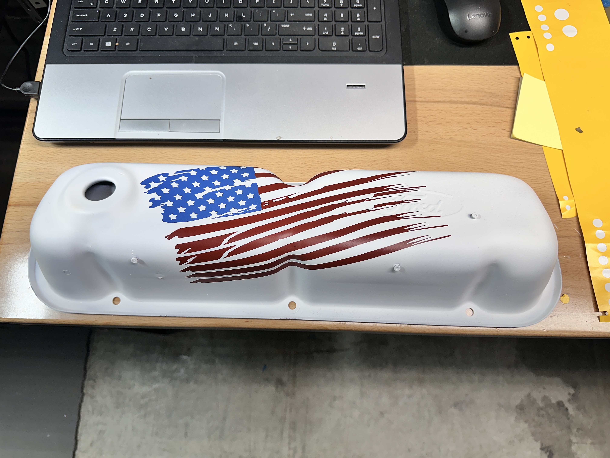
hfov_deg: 71.6
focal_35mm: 24
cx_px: 305
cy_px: 229
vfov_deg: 56.8
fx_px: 423
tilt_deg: -74.7
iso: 64
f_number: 1.78
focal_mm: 6.86
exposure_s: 1/171
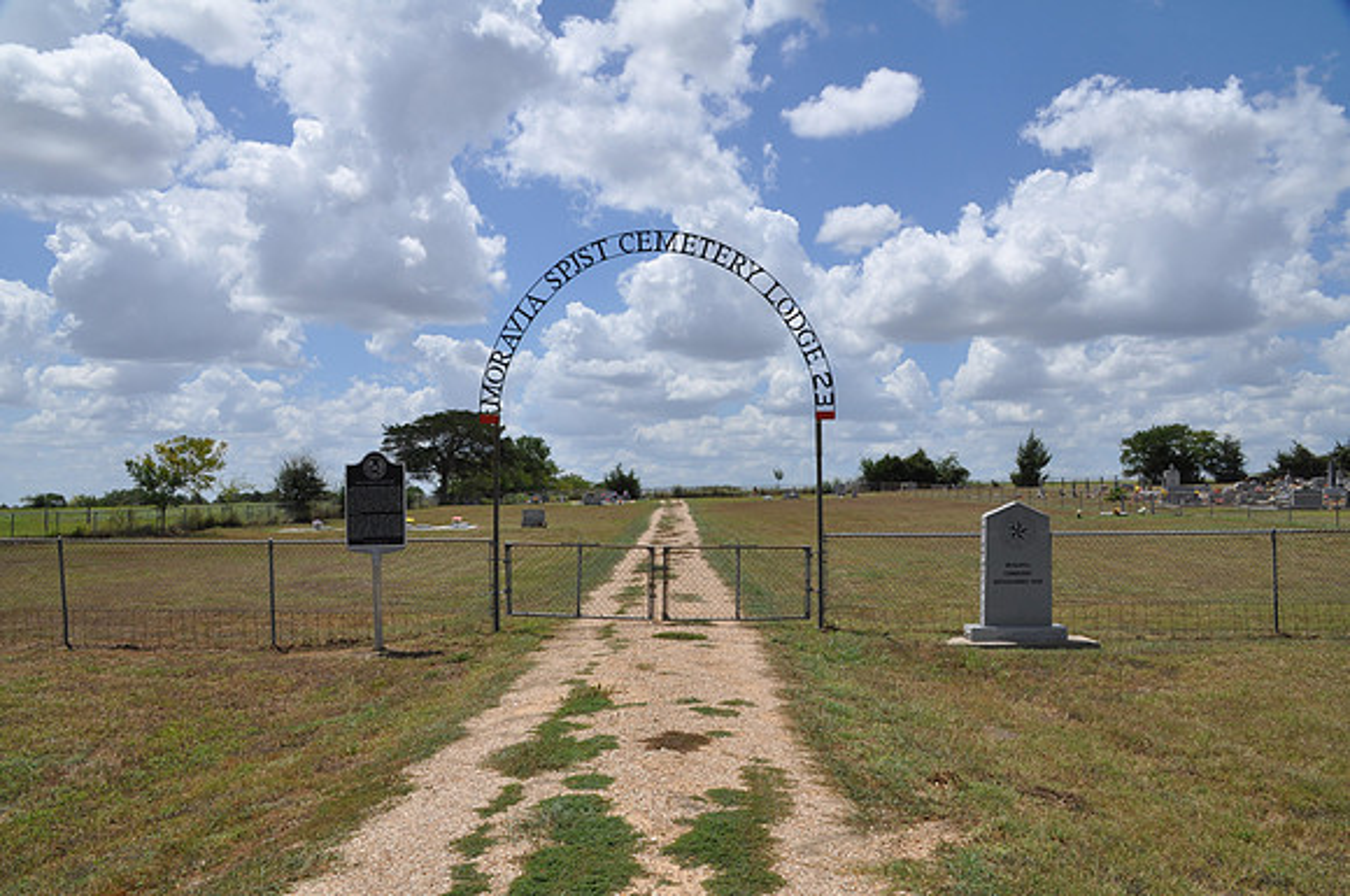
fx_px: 1011
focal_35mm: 27
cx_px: 675
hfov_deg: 67.5
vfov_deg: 47.8
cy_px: 448
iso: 200
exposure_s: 1/160
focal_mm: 18
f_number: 13
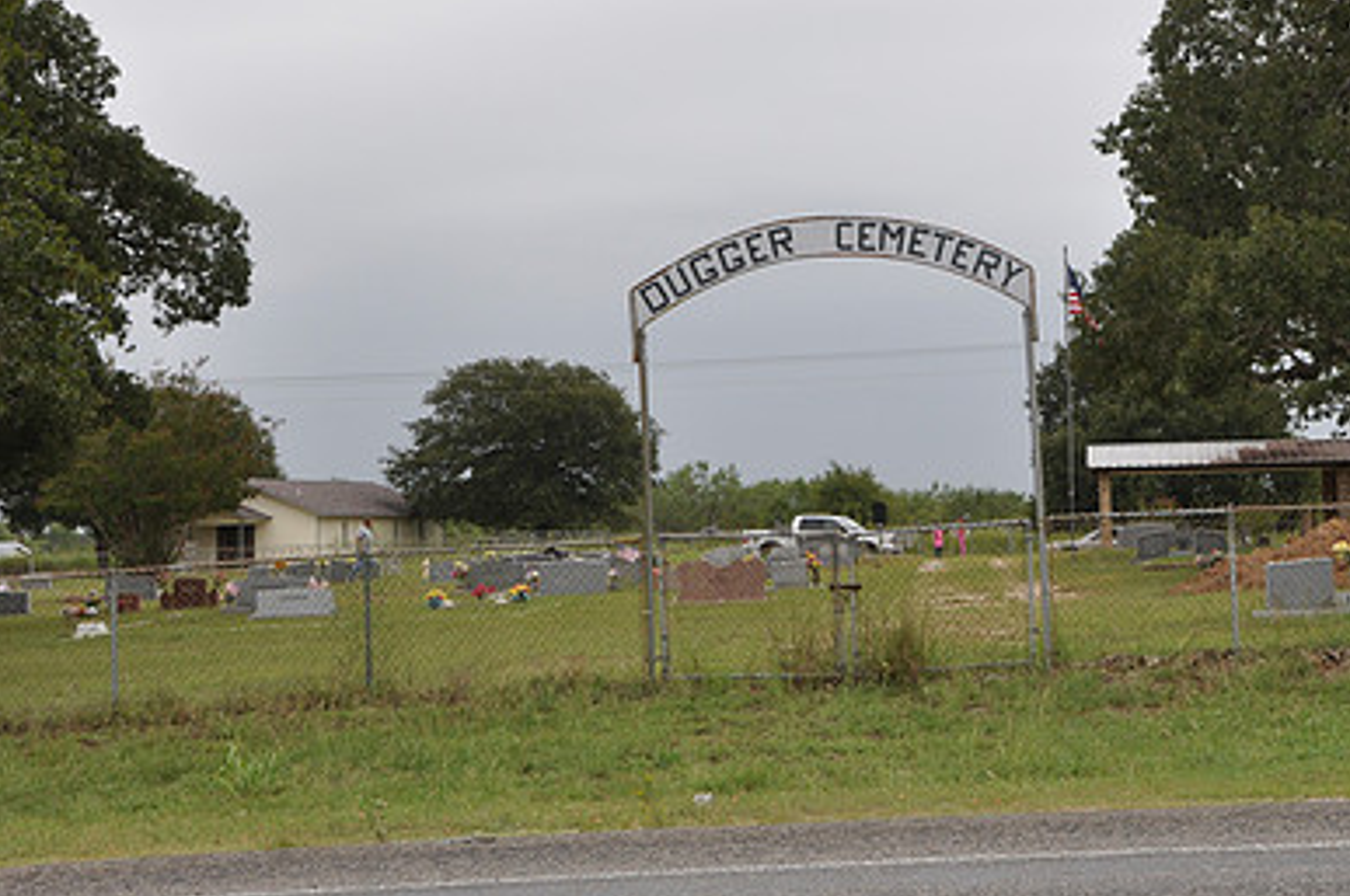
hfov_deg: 27.8
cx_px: 952
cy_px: 322
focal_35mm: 72
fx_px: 2697
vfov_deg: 18.8
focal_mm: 32
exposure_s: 1/200
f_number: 10
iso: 200
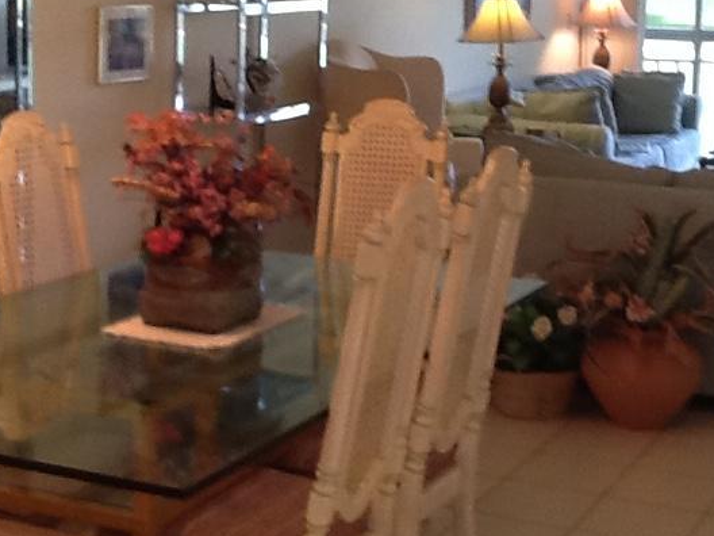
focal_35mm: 80
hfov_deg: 24.4
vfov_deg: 18.3
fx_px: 1650
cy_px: 150
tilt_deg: -7.0
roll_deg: -0.1
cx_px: 339
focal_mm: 2.03
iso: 64
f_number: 2.4
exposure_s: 1/30
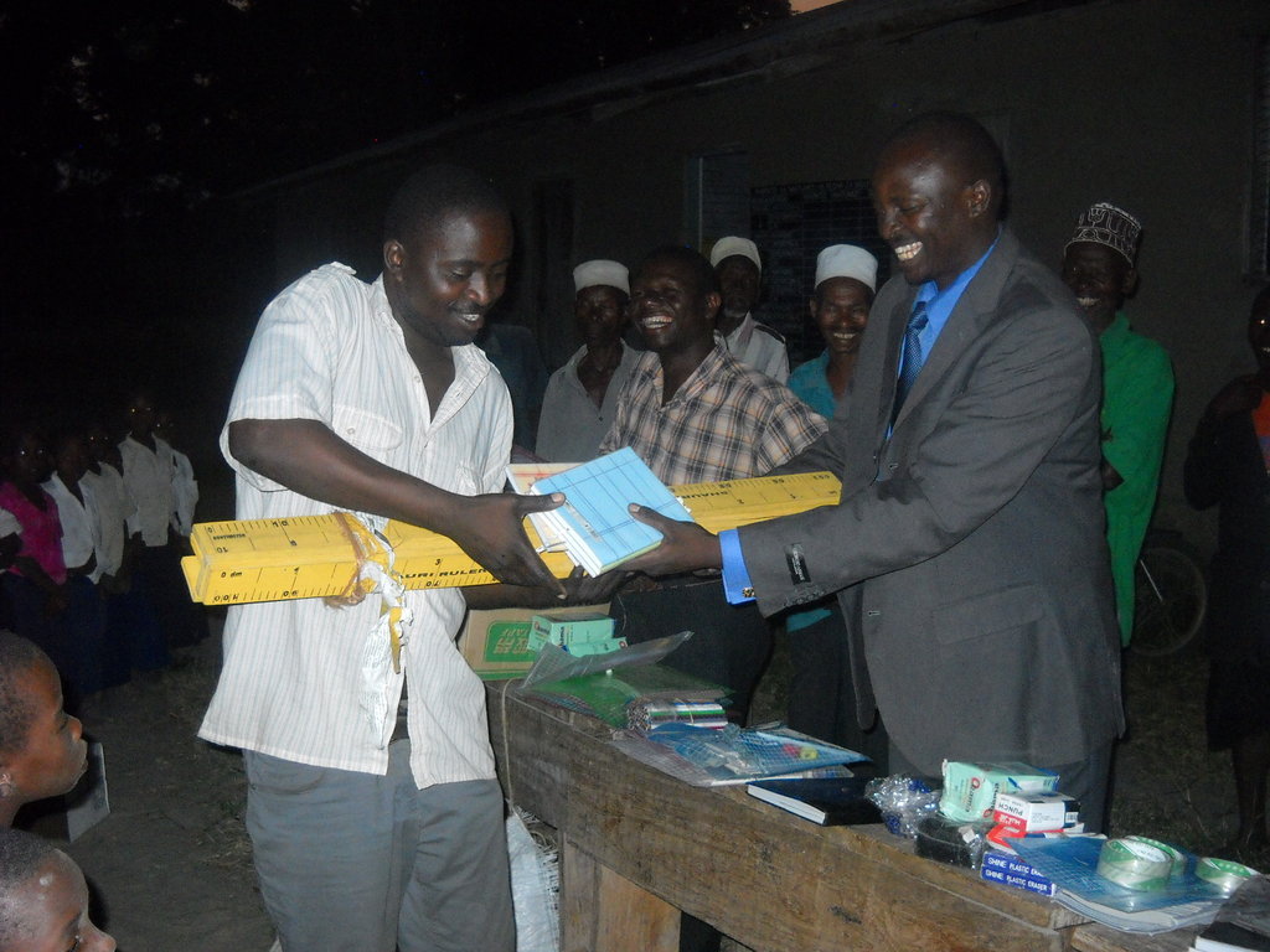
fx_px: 1504
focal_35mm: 41
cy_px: 476
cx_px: 635
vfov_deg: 35.1
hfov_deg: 45.8
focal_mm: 6.72
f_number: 3.1
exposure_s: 1/30
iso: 400
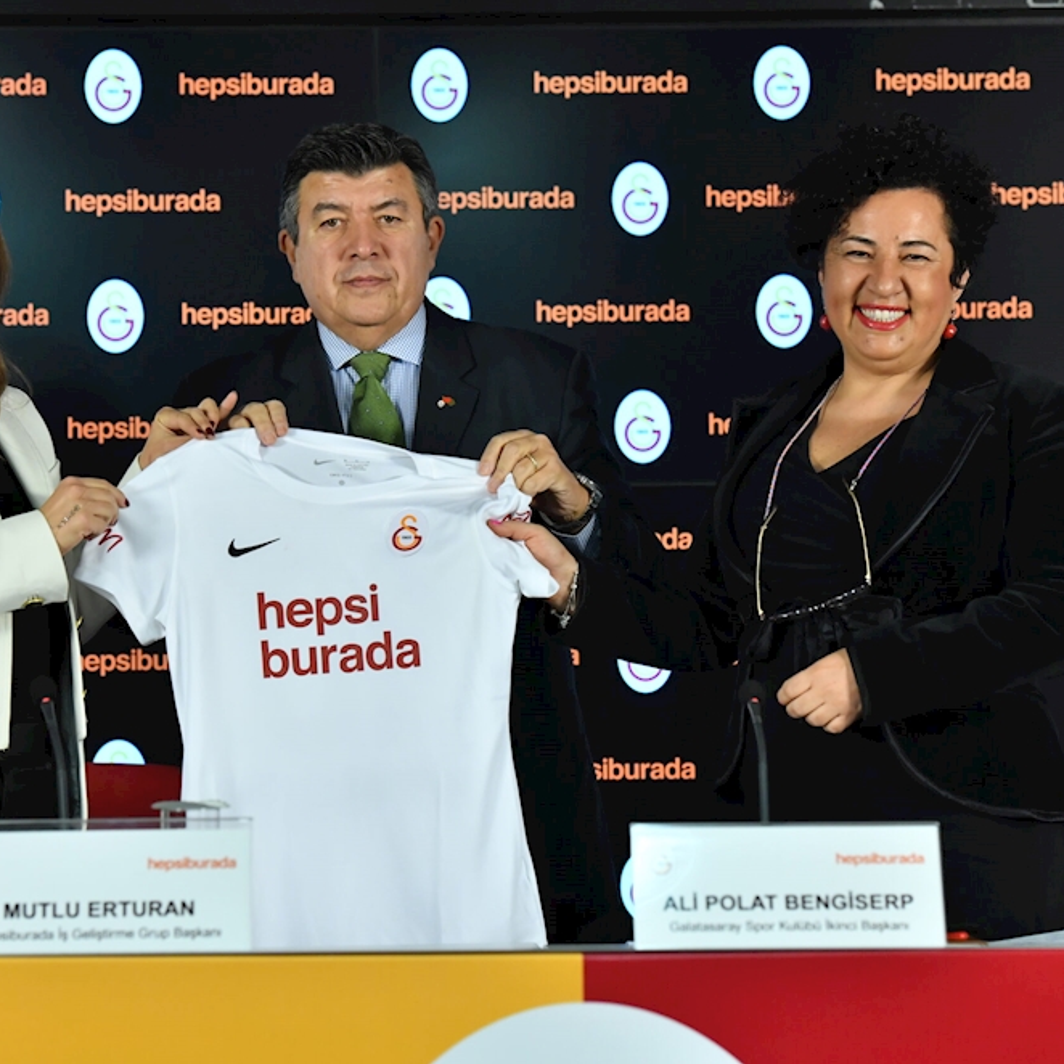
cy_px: 530
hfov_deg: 13.3
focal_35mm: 131
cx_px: 455
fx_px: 4556
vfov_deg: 13.3
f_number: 5
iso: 2500
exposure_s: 1/200
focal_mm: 102
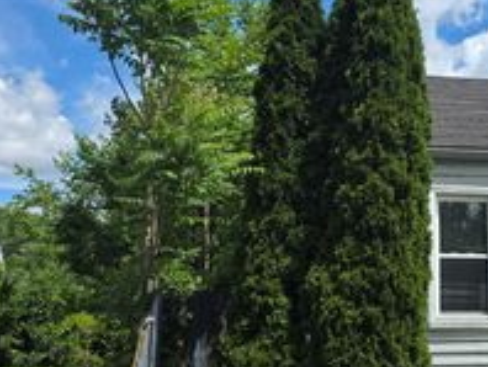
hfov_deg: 31.7
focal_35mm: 58
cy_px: 206
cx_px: 431
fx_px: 819
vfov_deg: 25.3
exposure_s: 1/6809
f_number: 1.7
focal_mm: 6.3
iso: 80
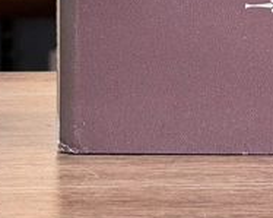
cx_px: 304
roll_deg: +0.0
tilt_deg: +1.5
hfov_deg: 7.0
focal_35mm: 274
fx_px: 2210
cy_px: -201
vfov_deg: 5.5
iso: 400
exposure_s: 1/60
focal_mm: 9
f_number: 2.8
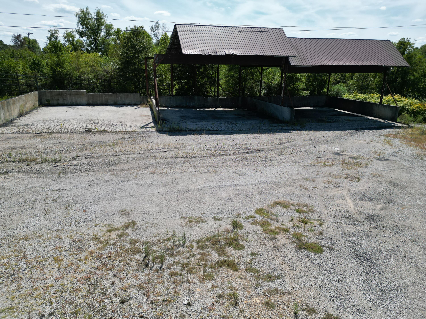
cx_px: 213
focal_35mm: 24
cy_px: 160
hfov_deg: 71.6
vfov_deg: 56.8
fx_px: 295
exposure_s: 1/4000
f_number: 1.7
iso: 140
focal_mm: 6.72
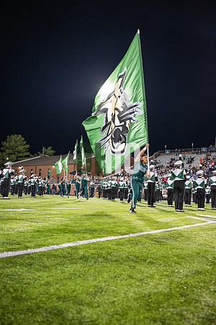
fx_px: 310
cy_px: 162
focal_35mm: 34
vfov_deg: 55.1
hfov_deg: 38.4
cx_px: 108
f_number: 3.2
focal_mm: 34.5
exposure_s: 1/500
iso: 1250
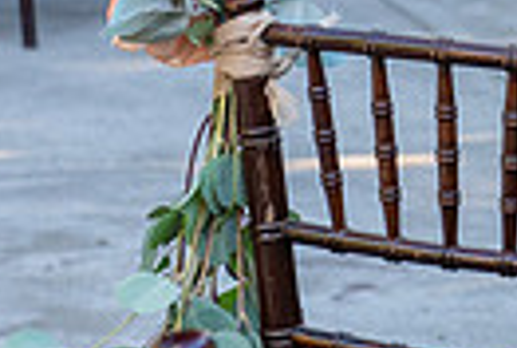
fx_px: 4203
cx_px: 786
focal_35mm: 292
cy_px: -164
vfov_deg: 4.7
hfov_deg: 6.9
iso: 1000
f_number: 5.6
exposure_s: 1/250
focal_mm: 60
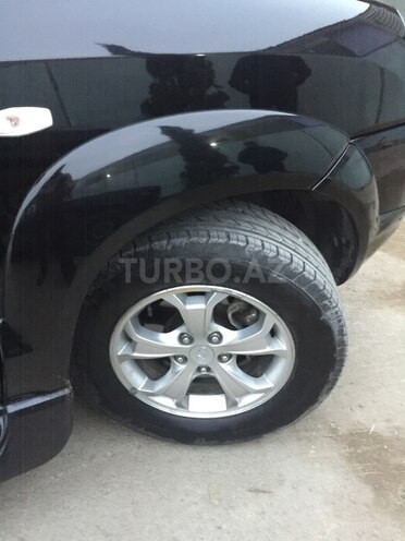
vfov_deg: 61.7
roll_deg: -0.9
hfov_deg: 48.2
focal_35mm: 29
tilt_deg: -32.0
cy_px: 270
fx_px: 452
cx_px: 202
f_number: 2.2
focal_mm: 4.15
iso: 160
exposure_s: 1/8
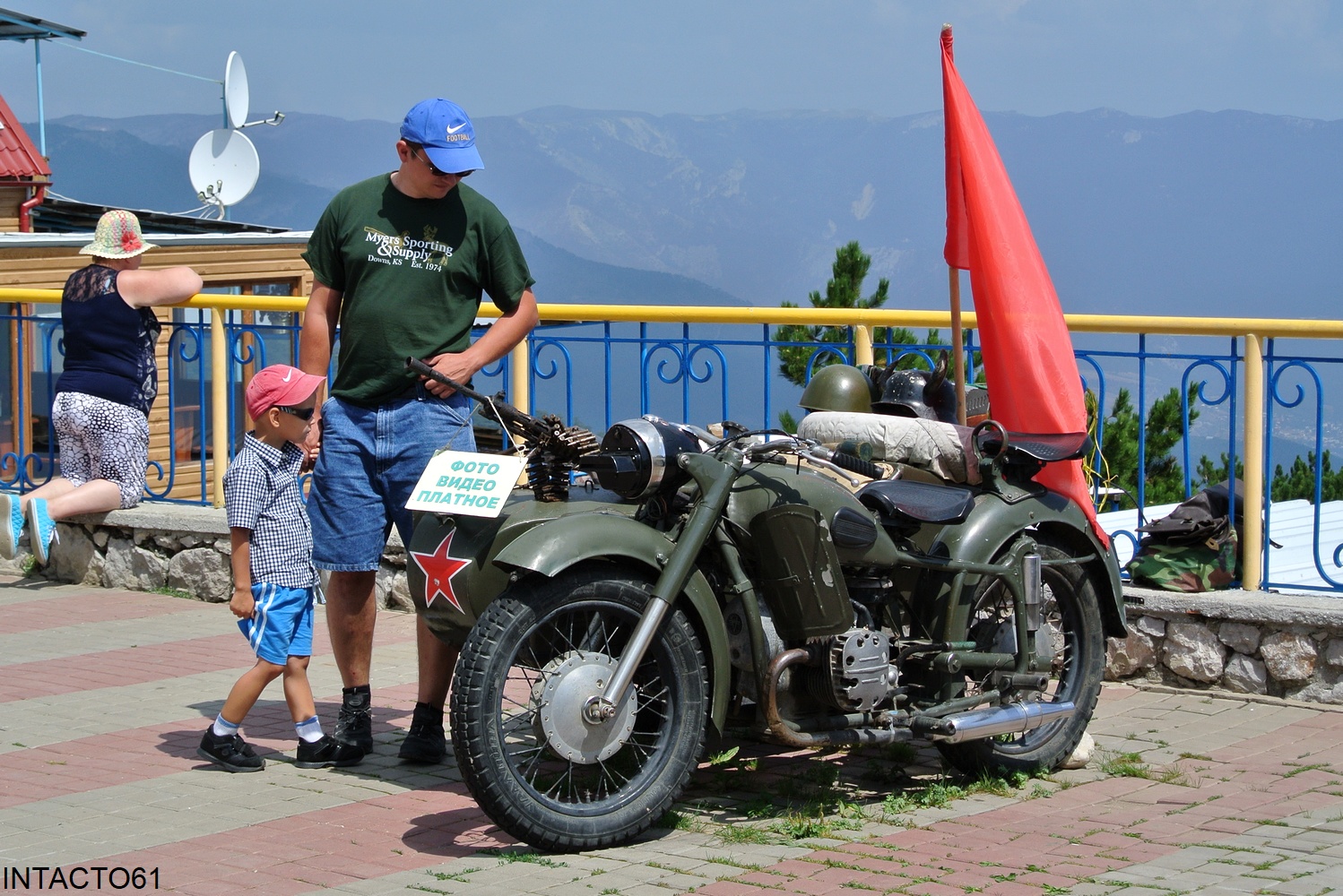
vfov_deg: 16.9
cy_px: 448
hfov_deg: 25.0
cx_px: 672
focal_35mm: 81
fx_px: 3023
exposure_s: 1/640
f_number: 5.6
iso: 100
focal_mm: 30
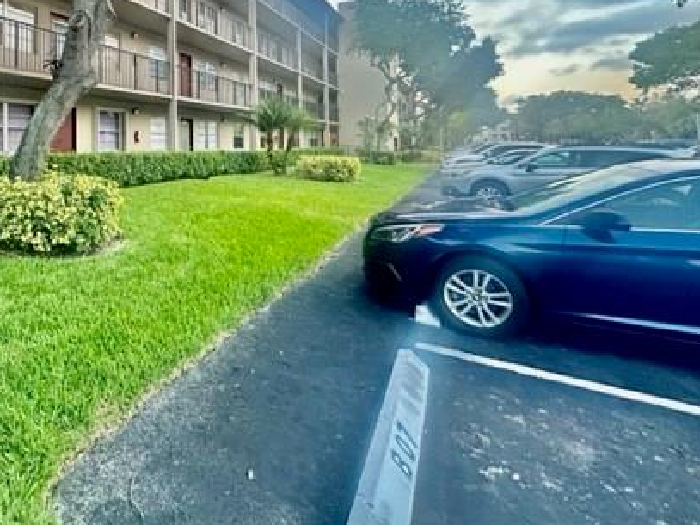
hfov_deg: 70.3
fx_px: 445
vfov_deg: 57.9
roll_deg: +0.0
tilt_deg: +2.1
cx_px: 160
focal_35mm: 22
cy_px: 131
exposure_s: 1/60
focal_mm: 2.22
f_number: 2.2
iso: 640
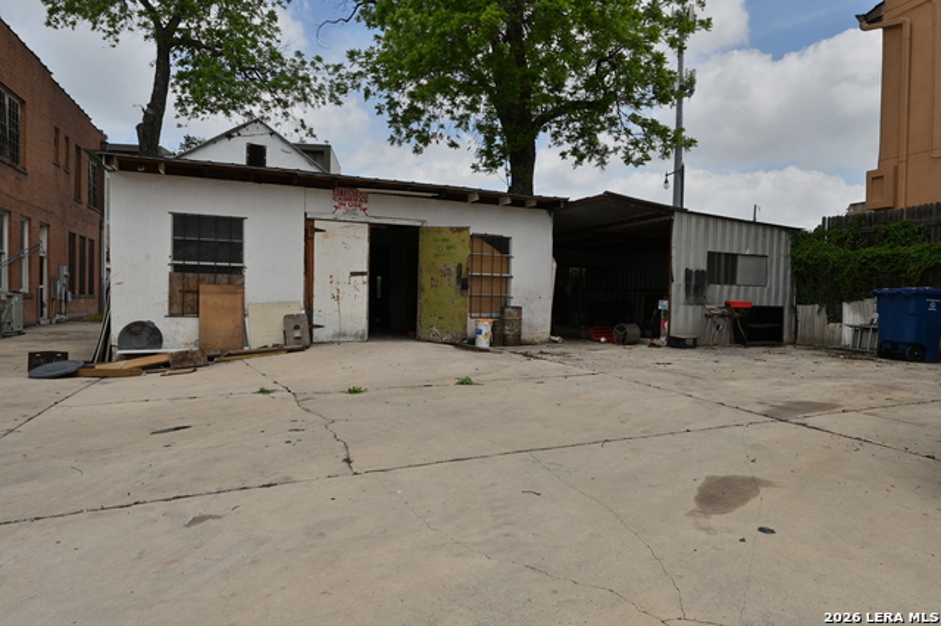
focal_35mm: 21
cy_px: 313
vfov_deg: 59.4
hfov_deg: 81.2
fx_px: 549
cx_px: 470
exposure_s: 1/320
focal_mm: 21
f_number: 11
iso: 100
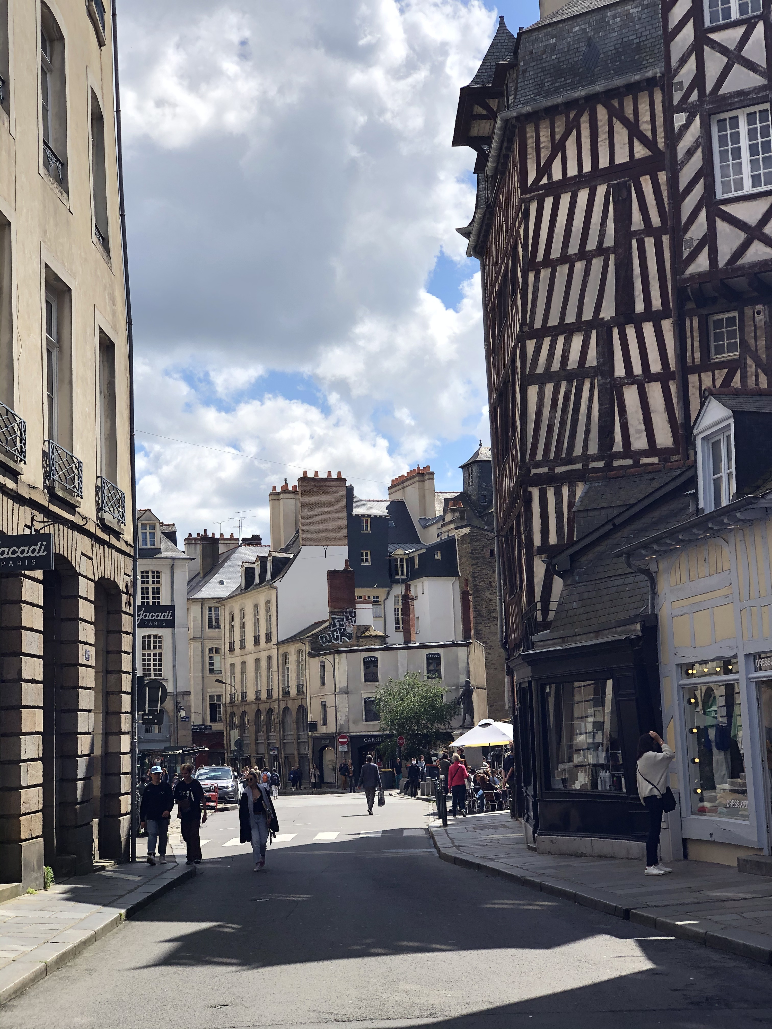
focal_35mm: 52
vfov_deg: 36.8
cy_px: 514
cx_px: 386
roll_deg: +2.9
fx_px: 1546
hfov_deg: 28.0
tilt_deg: +8.0
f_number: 2.4
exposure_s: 1/1567
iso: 16
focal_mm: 6
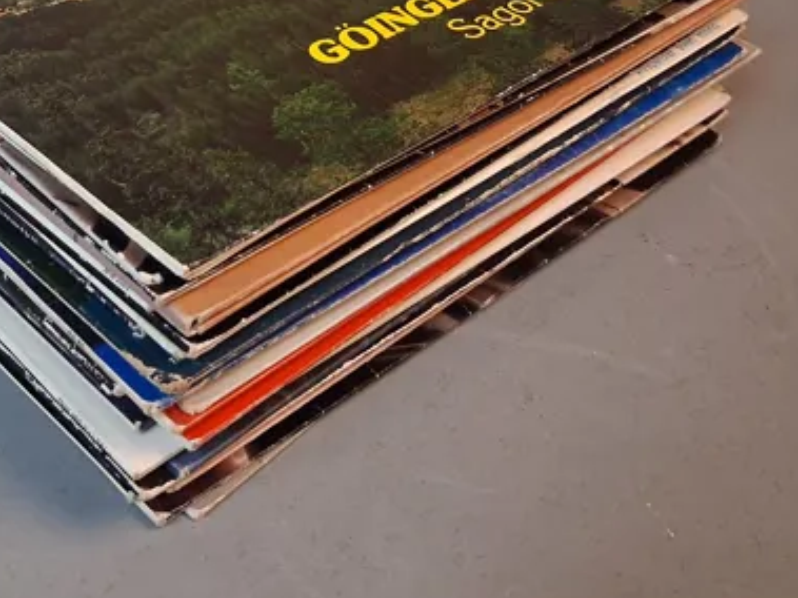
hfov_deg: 33.0
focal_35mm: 57
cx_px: 183
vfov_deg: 24.3
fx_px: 1314
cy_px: -19
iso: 320
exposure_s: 1/50
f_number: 1.8
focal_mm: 4
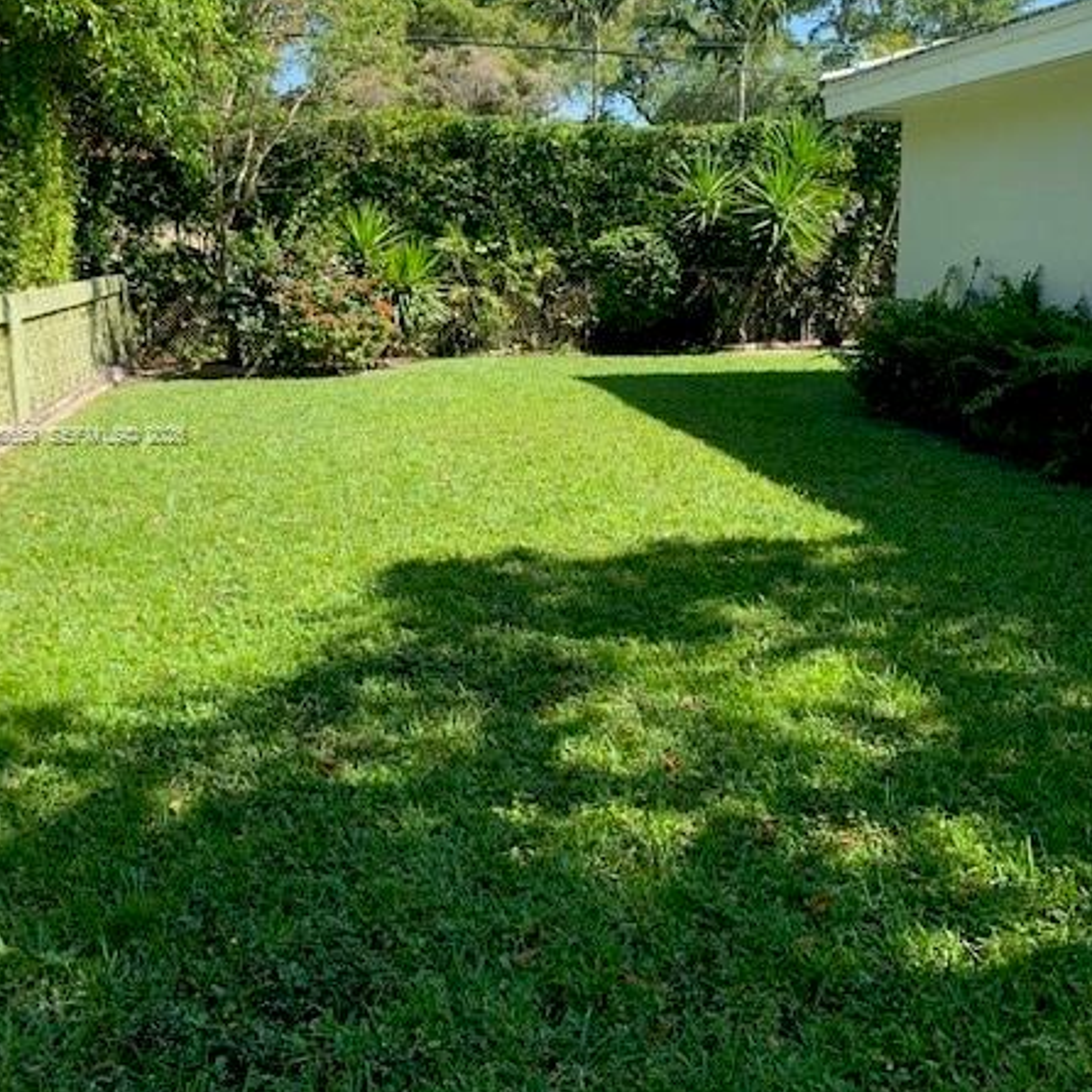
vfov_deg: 49.4
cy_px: 436
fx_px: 1178
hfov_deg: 49.7
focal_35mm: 33
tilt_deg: -7.1
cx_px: 529
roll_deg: +0.3
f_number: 1.8
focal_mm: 4.25
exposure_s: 1/802
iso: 25
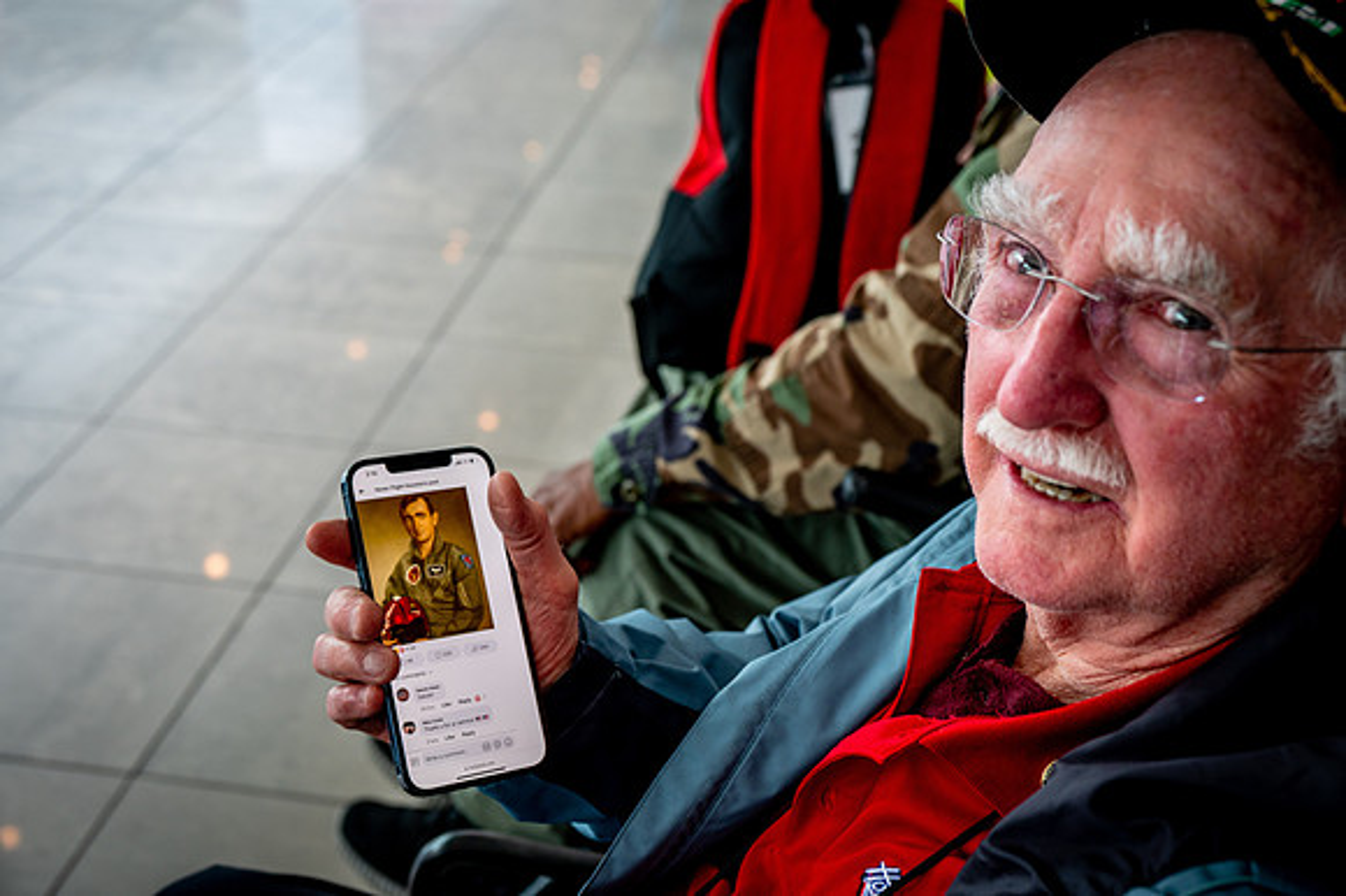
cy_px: 448
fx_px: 1868
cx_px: 673
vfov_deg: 27.0
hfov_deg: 39.6
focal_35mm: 50
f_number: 5.6
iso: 500
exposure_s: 1/80
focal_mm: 50
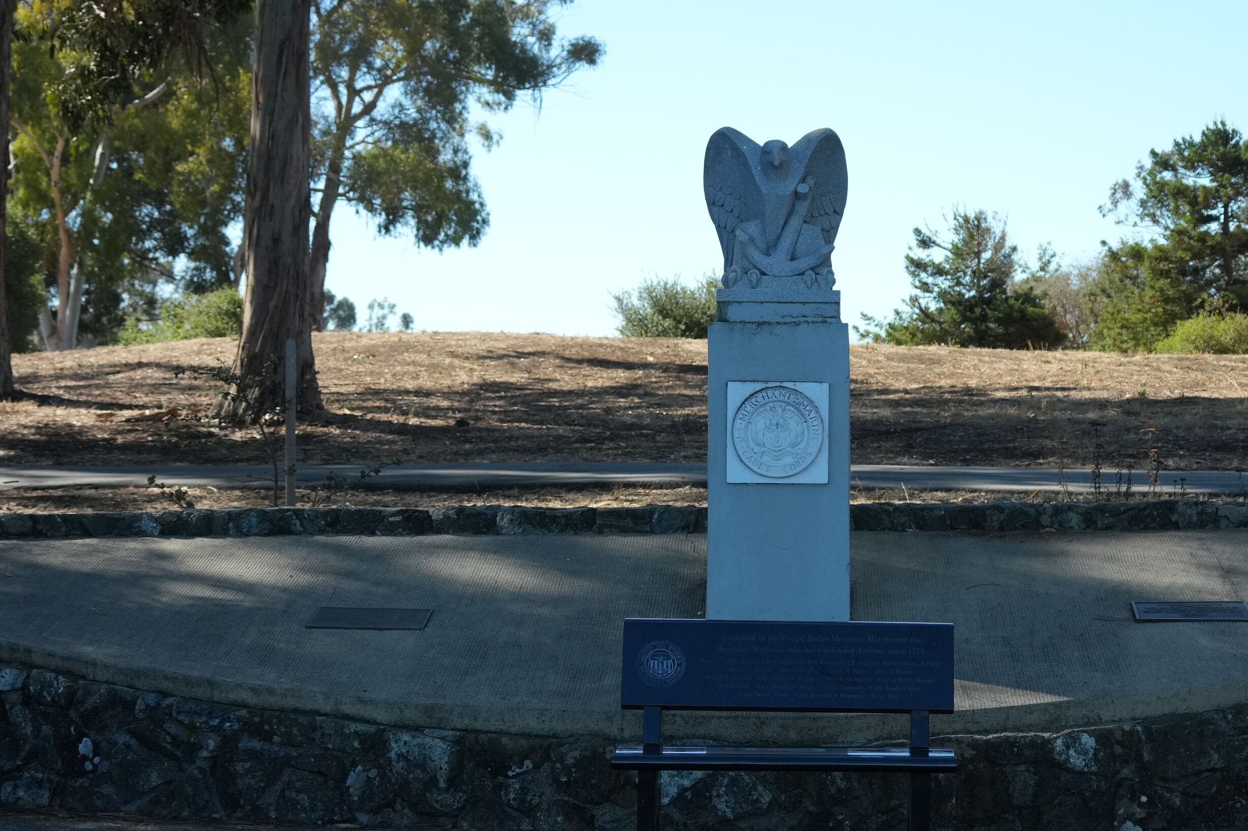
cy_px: 482
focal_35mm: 88
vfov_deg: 15.5
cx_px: 769
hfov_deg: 23.1
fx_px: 3050
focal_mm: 50
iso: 1000
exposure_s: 1/2500
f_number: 4.5
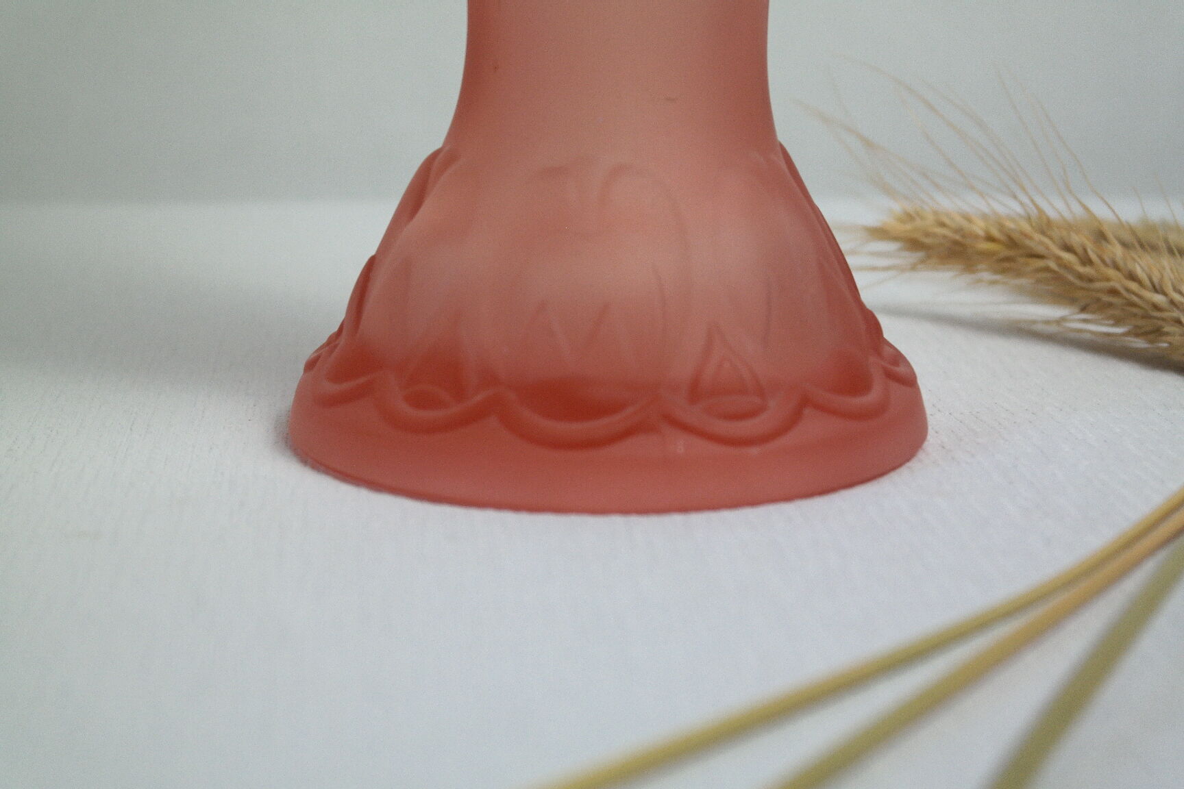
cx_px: 592
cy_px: 394
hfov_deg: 26.3
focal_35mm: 77
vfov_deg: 17.7
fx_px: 2532
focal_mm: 50
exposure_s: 1/80
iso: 400
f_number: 5.6
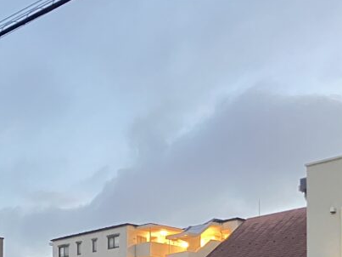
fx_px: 879
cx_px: 106
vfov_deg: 15.8
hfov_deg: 21.9
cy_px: 334
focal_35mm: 89
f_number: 1.8
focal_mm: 3.99
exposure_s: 1/15
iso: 2000
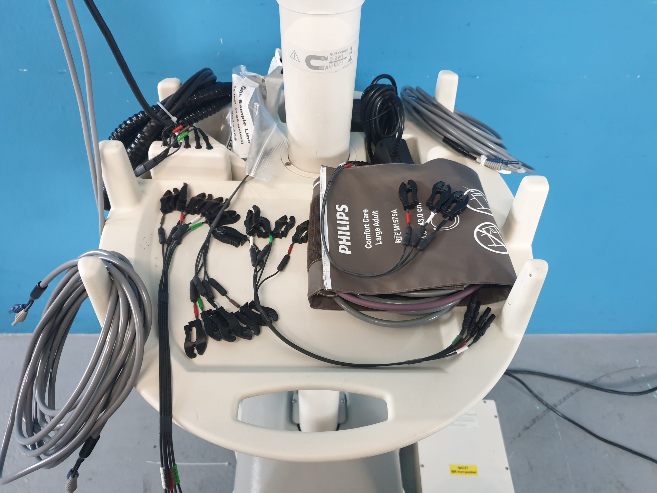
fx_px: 493
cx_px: 328
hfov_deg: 67.3
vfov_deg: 53.1
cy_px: 246
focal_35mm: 26
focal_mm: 4.3
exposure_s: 1/50
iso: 320
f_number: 1.5
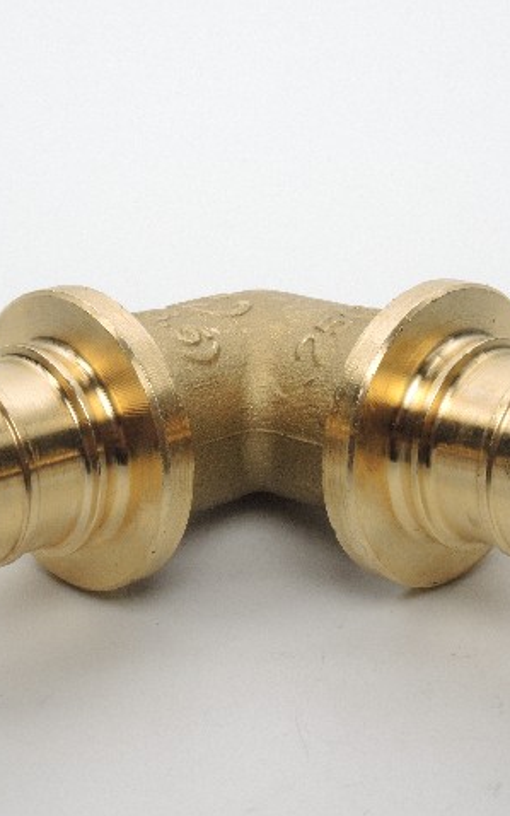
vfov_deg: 29.0
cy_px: 408
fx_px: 1578
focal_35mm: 71
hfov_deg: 18.4
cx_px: 254
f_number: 8
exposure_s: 1/320
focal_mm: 11
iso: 400
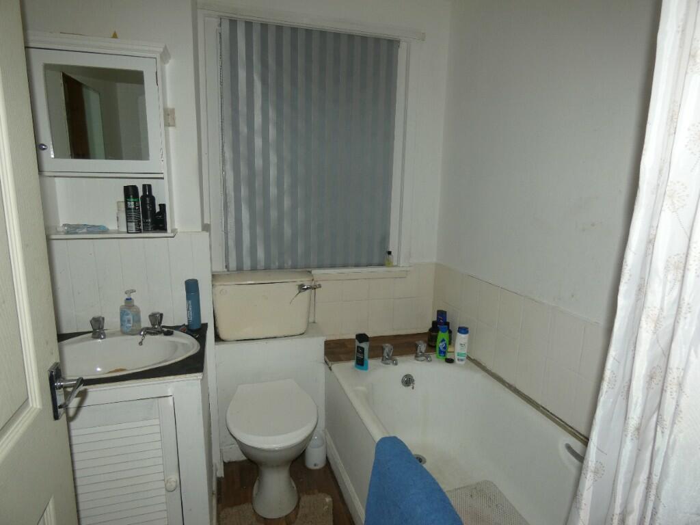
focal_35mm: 20
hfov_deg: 81.7
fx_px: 404
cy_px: 262
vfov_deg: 66.0
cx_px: 350
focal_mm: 3.6
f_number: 2.8
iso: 80
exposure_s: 1/60
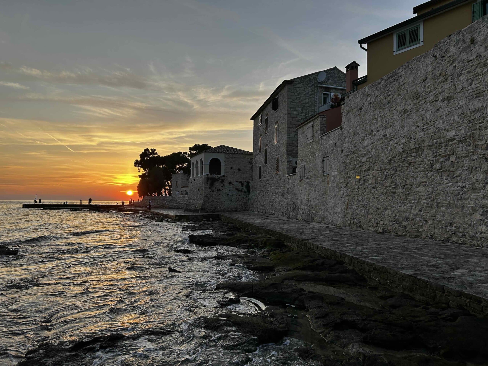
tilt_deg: +1.7
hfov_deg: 67.3
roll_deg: -0.1
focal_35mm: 26
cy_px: 183
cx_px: 244
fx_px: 367
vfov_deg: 53.1
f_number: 1.5
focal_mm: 5.7
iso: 50
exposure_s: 1/880
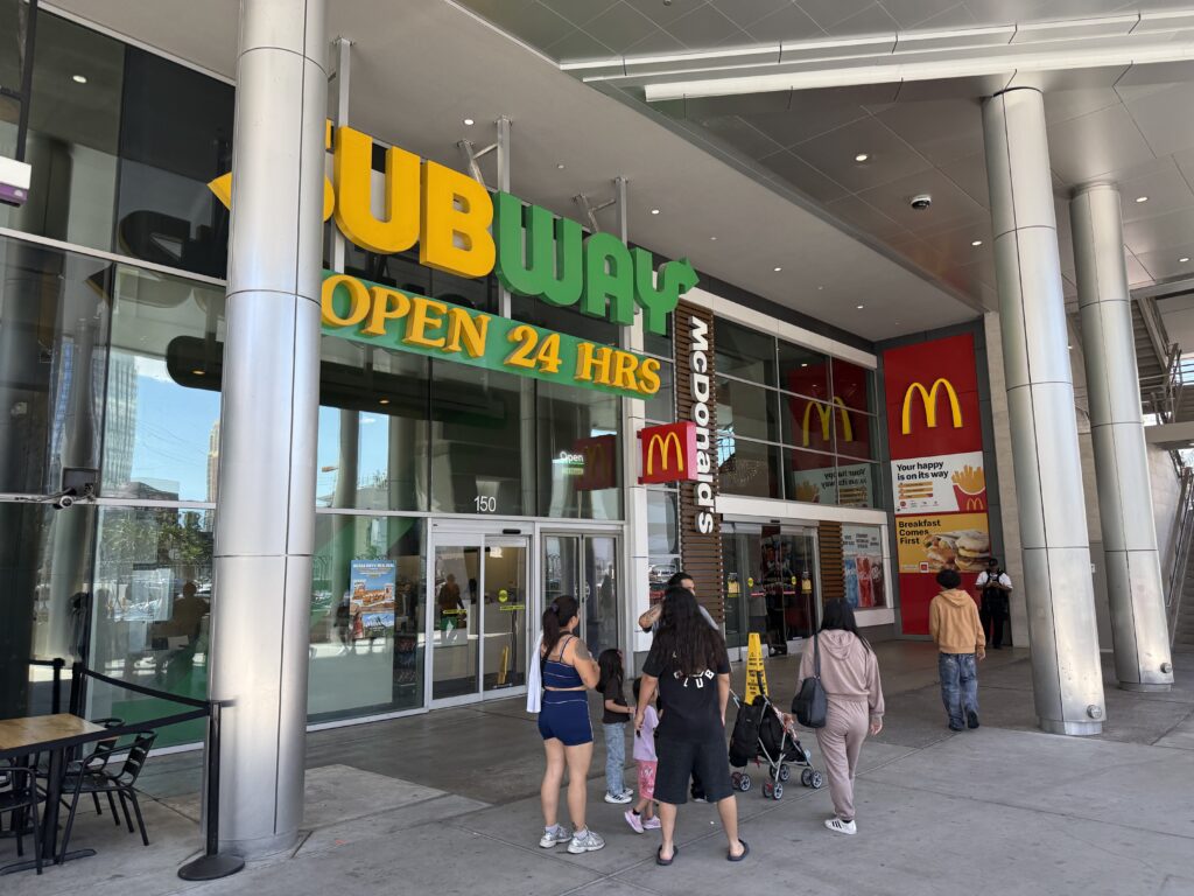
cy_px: 448
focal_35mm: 24
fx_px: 828
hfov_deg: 71.6
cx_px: 597
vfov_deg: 56.8
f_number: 1.78
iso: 100
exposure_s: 1/607
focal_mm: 6.76
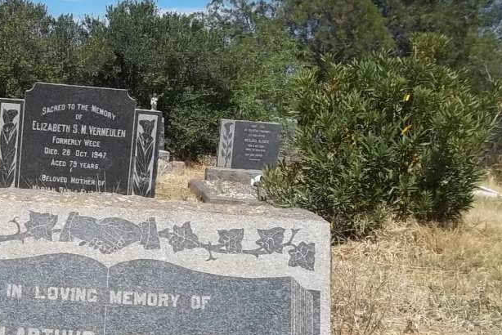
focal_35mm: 65
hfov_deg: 30.0
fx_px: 907
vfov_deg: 20.9
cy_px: 223
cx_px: 79
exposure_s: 1/640
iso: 80
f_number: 5.5
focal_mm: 5.7
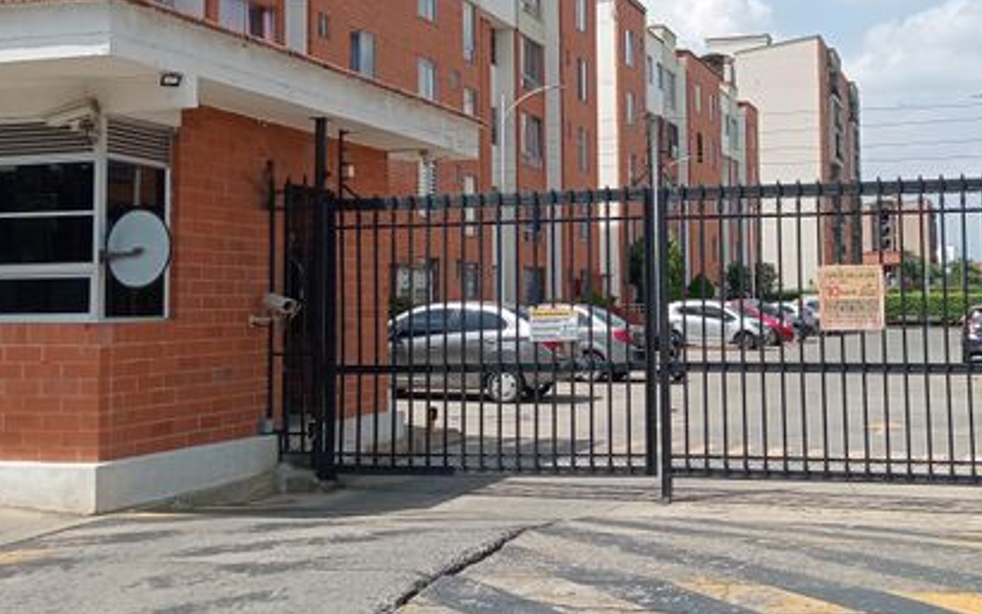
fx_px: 1285
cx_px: 662
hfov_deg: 41.2
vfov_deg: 26.7
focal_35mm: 48
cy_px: 208
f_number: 1.8
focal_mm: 3.98
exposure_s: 1/1401
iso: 100
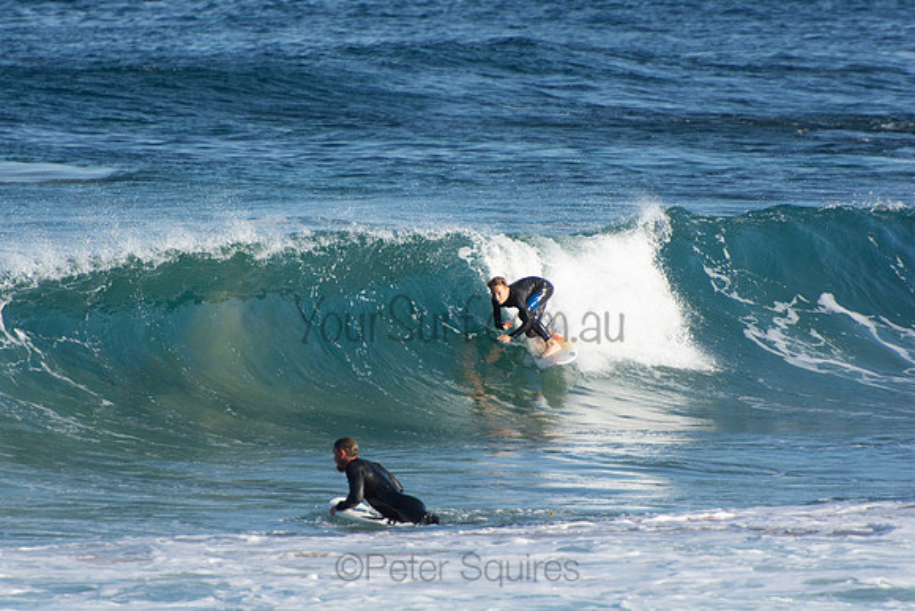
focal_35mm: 600
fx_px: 15253
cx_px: 458
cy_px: 306
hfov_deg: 3.4
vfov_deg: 2.3
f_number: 5.6
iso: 450
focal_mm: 400
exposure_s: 1/1600
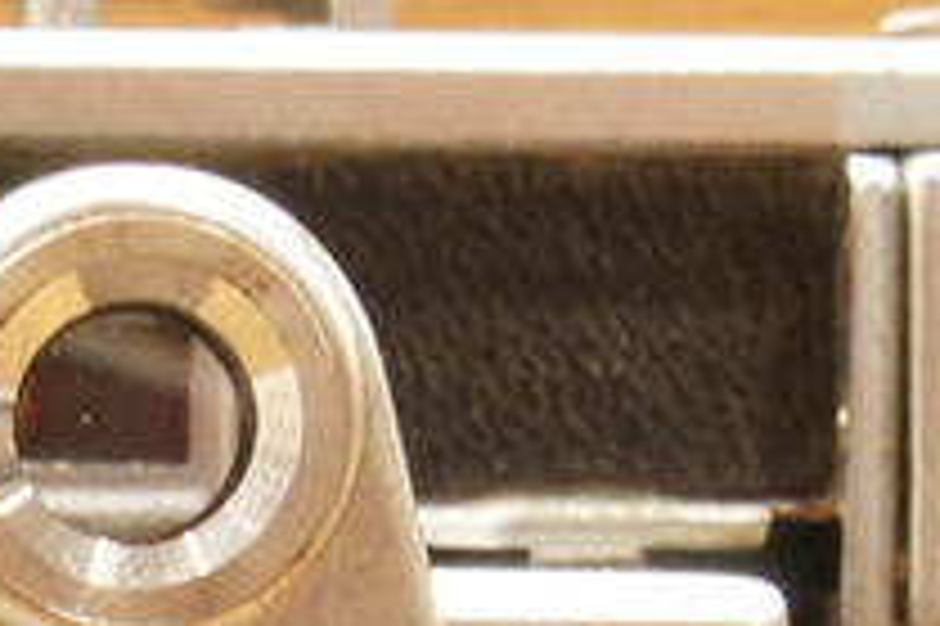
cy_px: 1214
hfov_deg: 7.9
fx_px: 6731
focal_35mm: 258
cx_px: -67
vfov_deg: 5.2
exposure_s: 1/40
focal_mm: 30
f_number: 11
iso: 3200
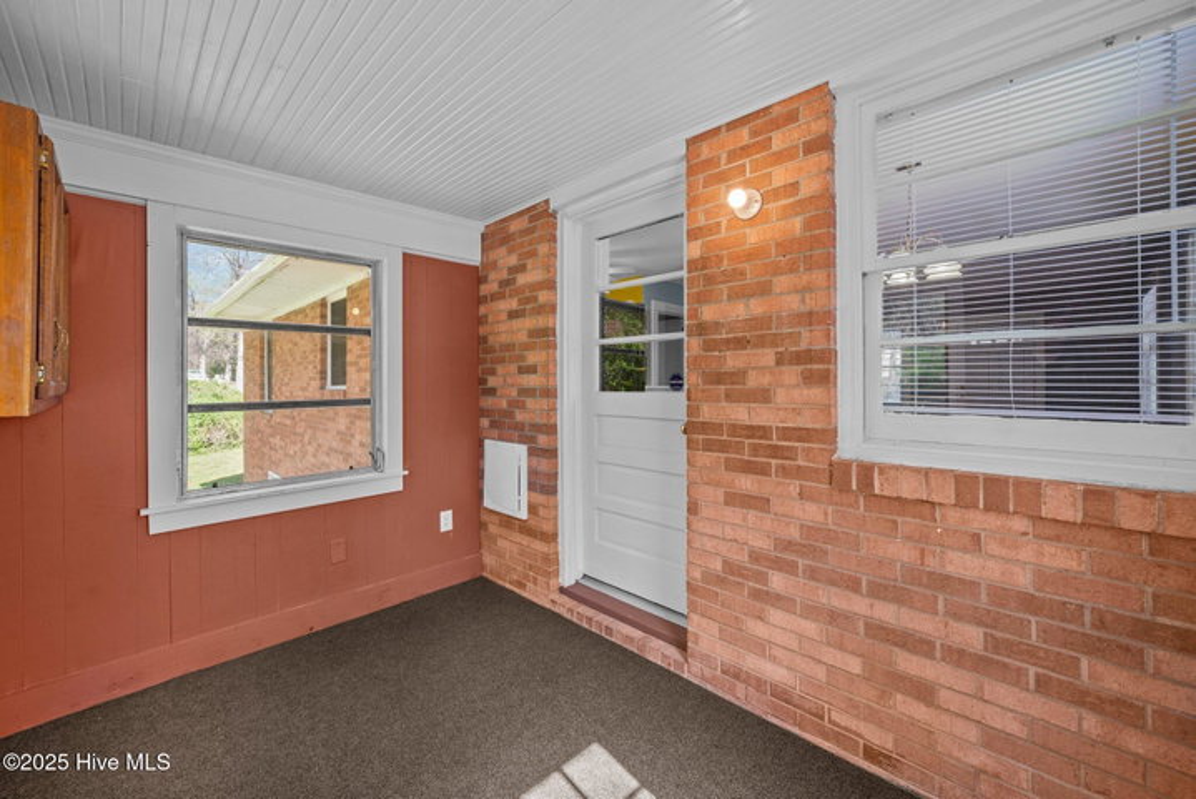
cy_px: 400
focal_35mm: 14
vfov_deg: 81.3
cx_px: 598
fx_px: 465
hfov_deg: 104.2
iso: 100
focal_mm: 14
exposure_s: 1/3
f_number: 8
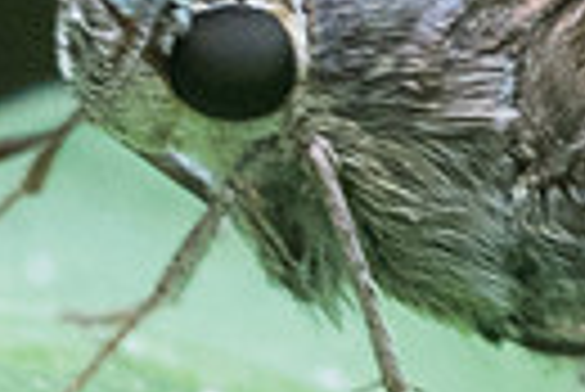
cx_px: 86
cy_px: 81
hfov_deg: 0.7
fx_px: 47340
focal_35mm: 2910
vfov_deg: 0.5
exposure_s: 1/100
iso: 1000
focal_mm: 150
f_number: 10
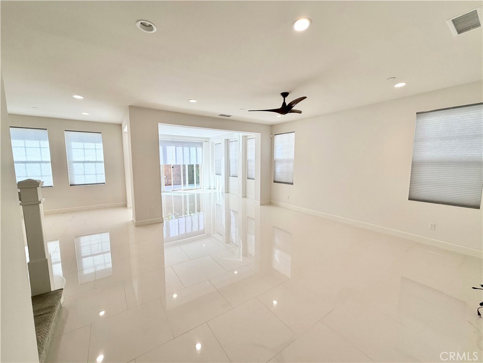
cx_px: 242
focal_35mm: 14
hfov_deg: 102.1
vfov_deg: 85.7
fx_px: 195
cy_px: 182
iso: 50
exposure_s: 1/120
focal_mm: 2.22
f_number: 2.2
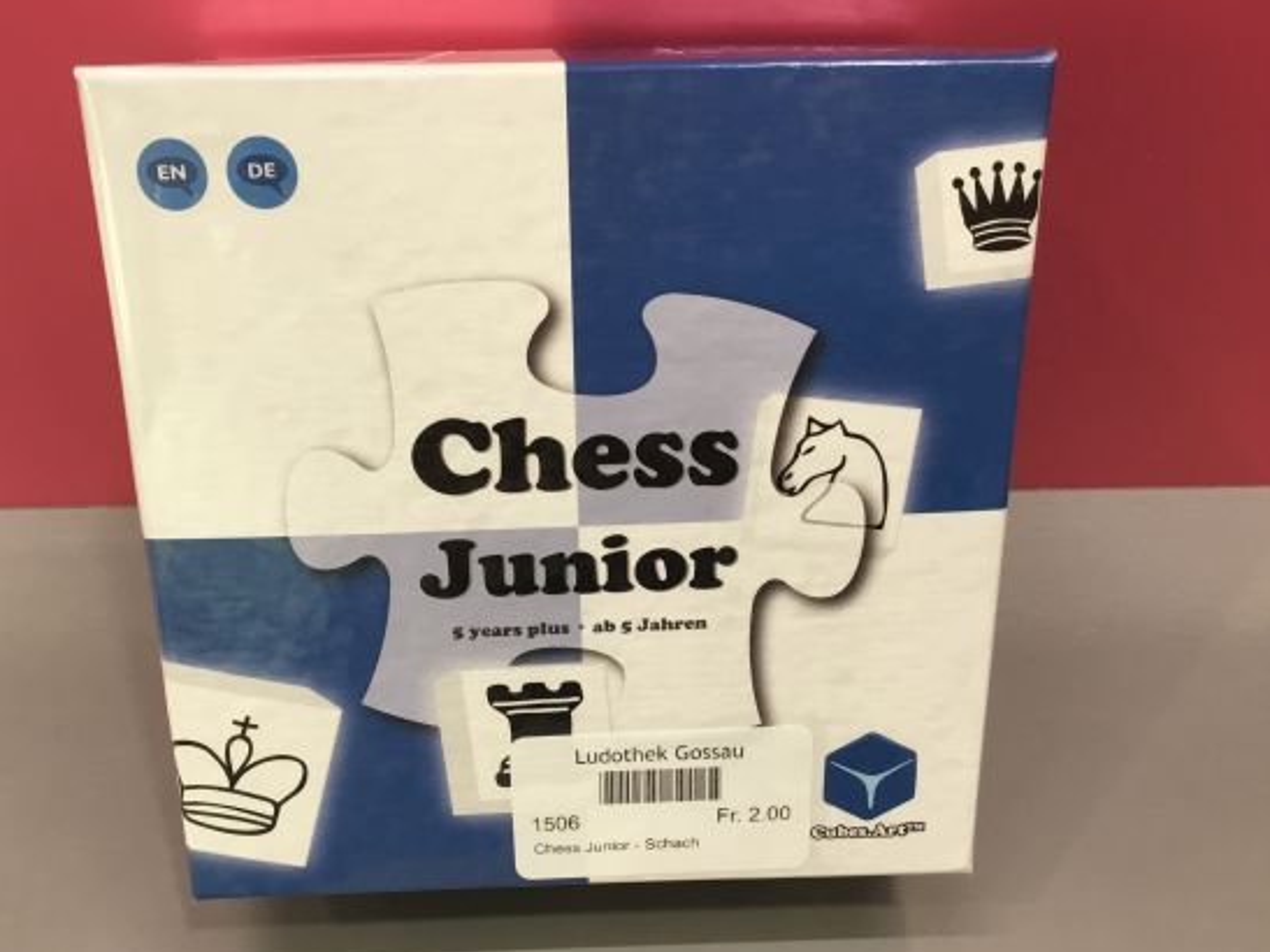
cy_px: 504
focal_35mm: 34
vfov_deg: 41.8
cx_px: 580
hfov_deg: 53.9
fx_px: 1247
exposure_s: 1/33
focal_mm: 3.3
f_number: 2.4
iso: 64
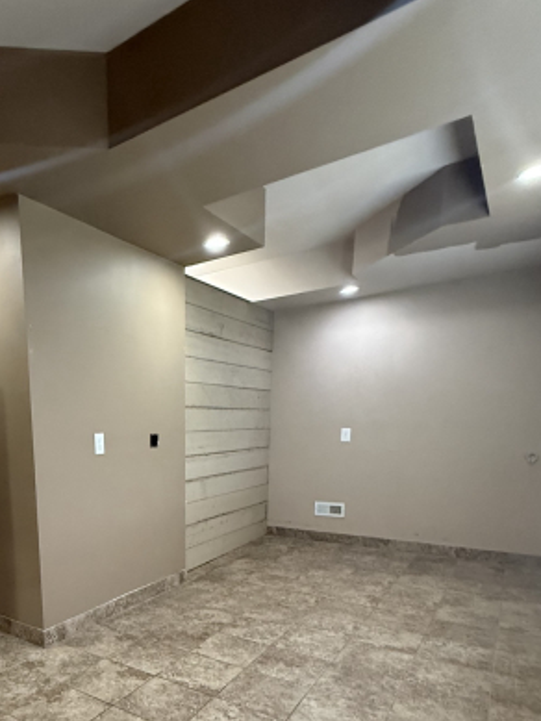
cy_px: 527
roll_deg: +1.1
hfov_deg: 53.6
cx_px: 120
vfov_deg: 67.7
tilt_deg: -10.8
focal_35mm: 24
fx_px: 500
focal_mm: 2.22
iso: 640
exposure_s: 1/60
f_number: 2.2
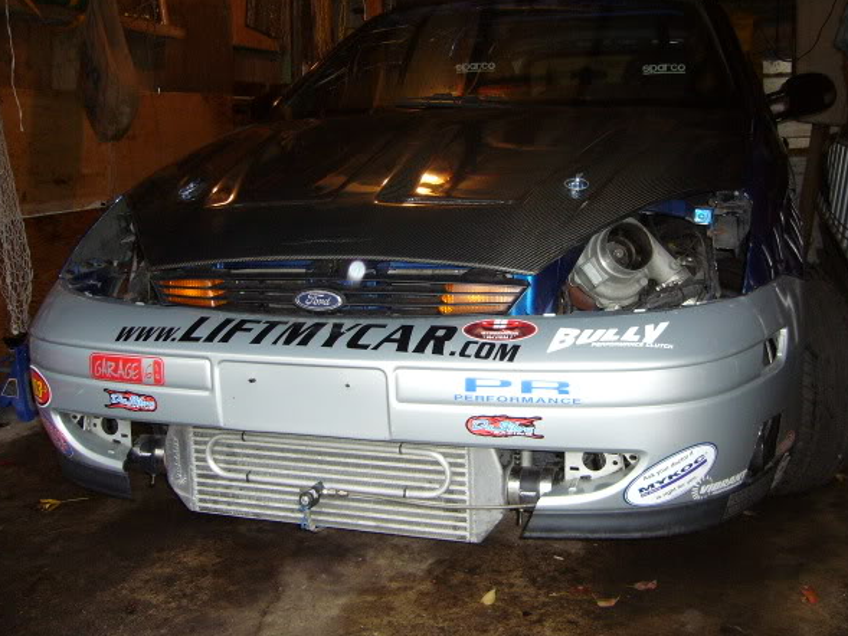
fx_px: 931
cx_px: 454
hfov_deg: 48.9
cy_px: 292
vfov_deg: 37.7
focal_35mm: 38
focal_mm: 5.8
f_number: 2.8
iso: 125
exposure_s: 1/30
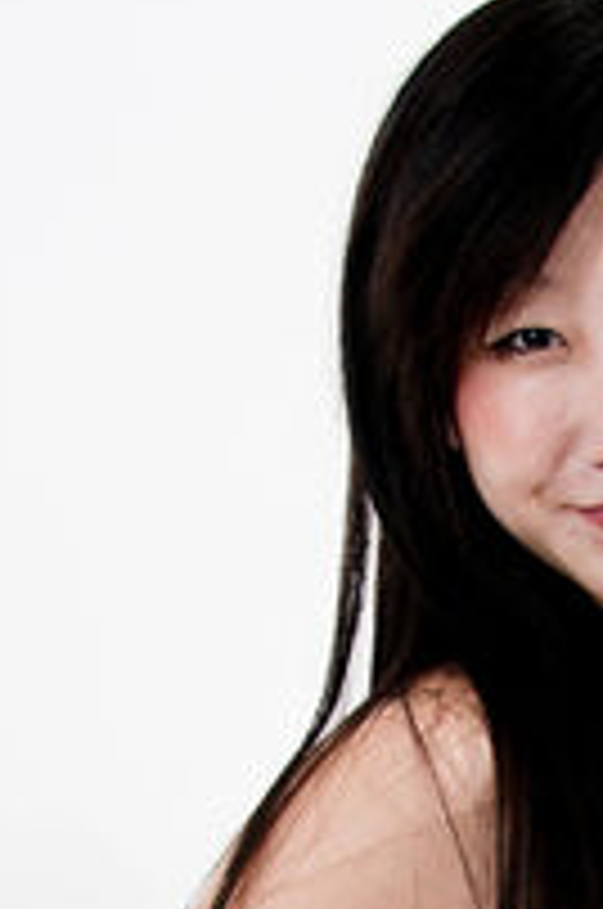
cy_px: 1282
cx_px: 648
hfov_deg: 11.1
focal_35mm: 122
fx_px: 3076
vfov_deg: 15.7
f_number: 9
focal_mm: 26
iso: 200
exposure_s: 1/100
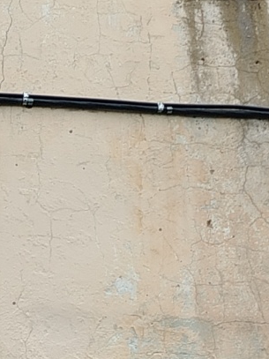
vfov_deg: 12.9
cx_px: -81
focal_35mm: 151
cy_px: 362
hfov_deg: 9.6
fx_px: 1565
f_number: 1.75
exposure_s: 1/208
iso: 100
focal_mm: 5.25
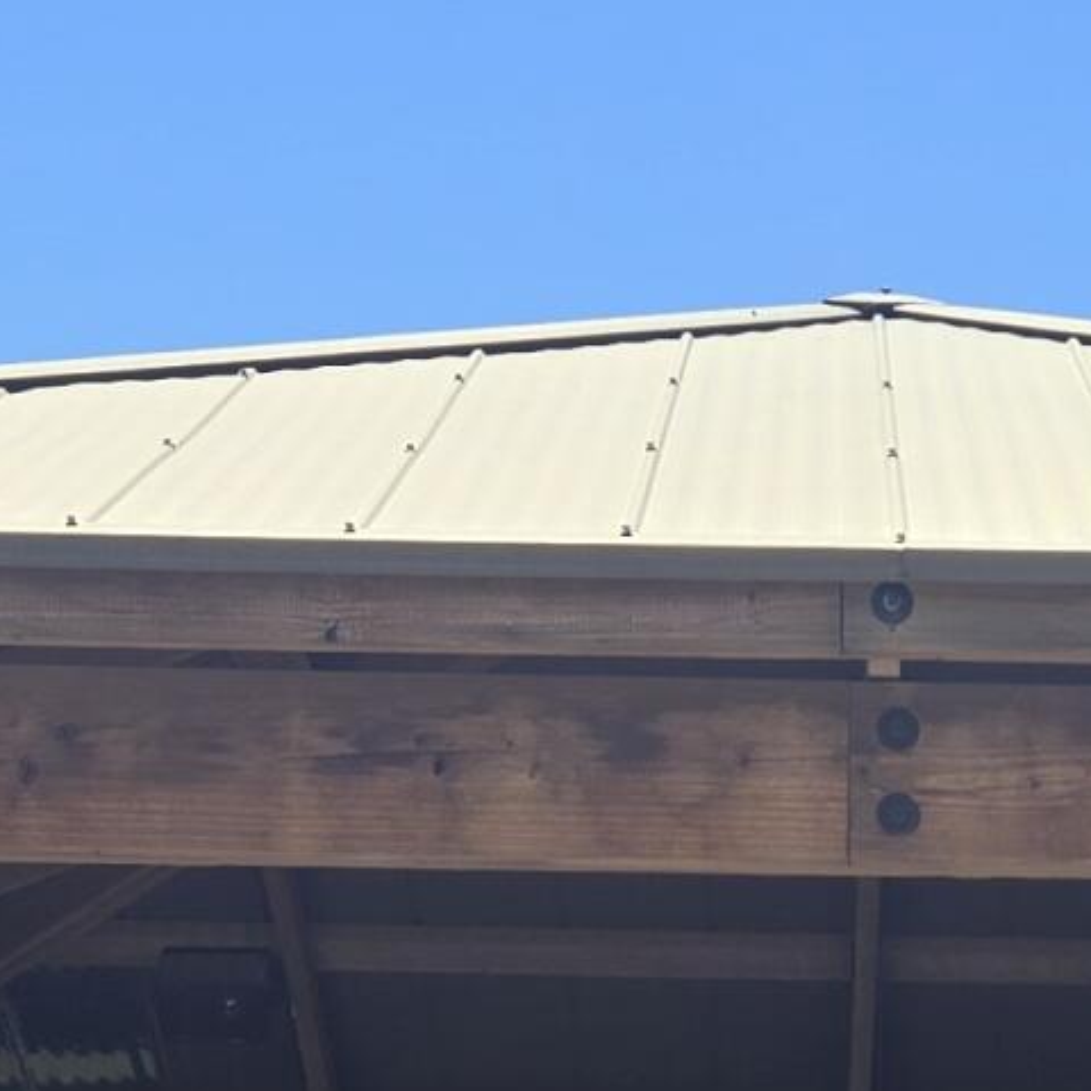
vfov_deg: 12.2
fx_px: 4529
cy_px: 2152
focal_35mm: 127
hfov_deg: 13.6
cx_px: 1000
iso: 25
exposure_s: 1/897
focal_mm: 5.4
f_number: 1.8
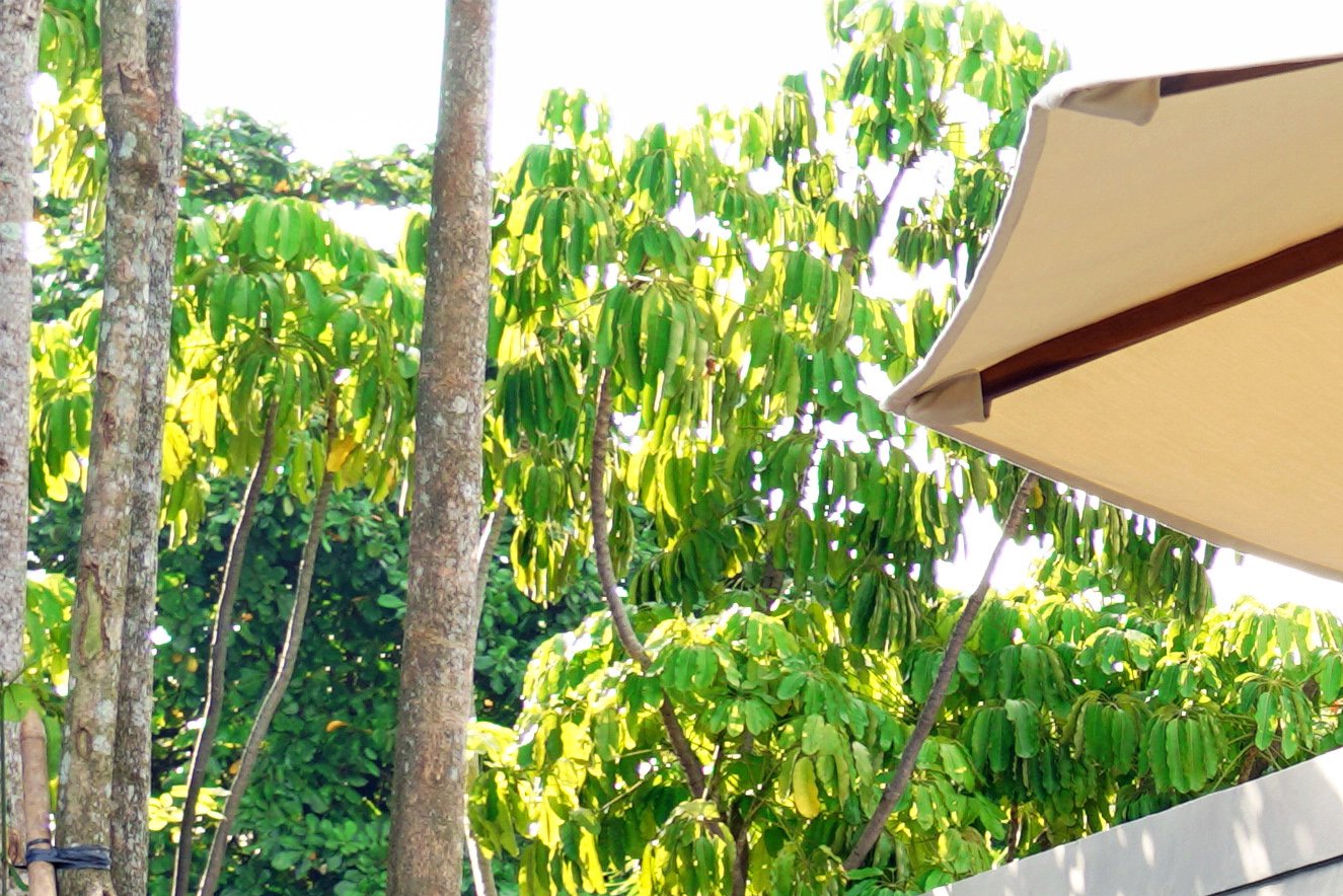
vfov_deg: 9.0
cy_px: 1147
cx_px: 3640
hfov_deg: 10.7
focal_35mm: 150
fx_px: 5597
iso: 200
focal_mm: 25
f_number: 6.3
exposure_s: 1/60
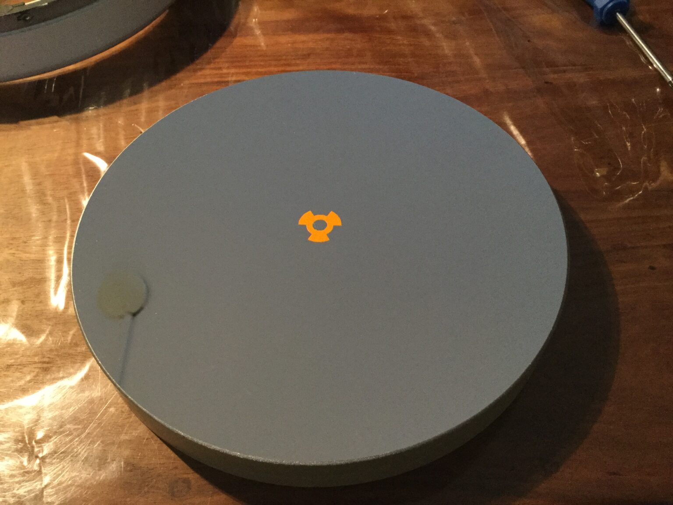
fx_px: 603
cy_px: 252
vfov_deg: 45.4
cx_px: 336
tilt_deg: -53.7
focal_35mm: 31
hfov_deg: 58.4
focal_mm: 3.3
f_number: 2.4
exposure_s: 1/33
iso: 200
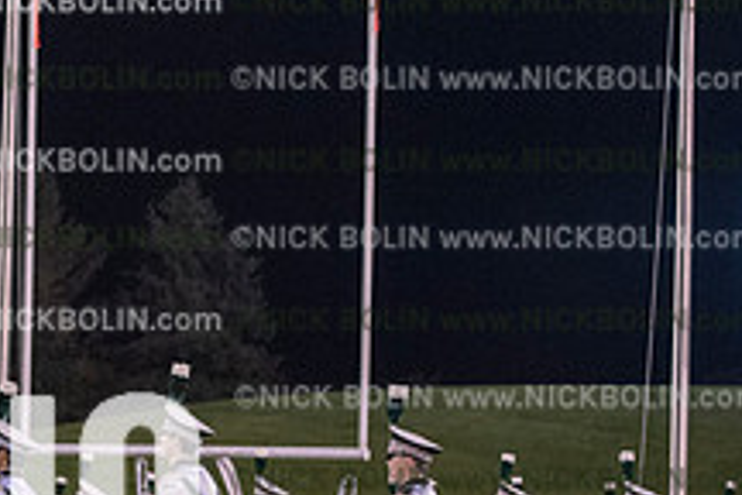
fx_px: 3875
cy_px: 559
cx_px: -45
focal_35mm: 188
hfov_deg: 10.8
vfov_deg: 7.3
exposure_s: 1/1250
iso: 5000
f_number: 3.2
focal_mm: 70
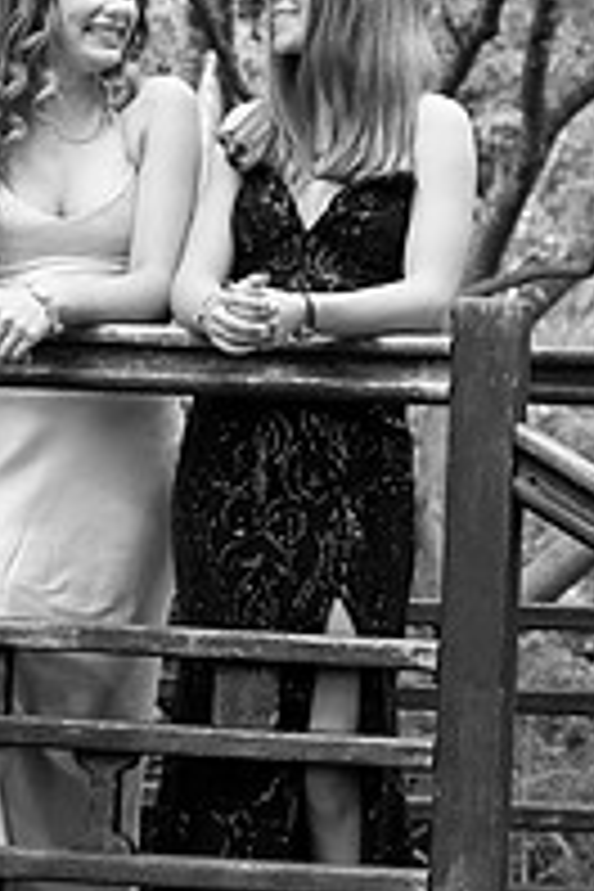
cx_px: 234
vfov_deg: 8.6
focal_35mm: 239
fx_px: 5915
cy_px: 297
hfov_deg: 5.7
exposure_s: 1/640
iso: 1250
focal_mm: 105
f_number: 6.3
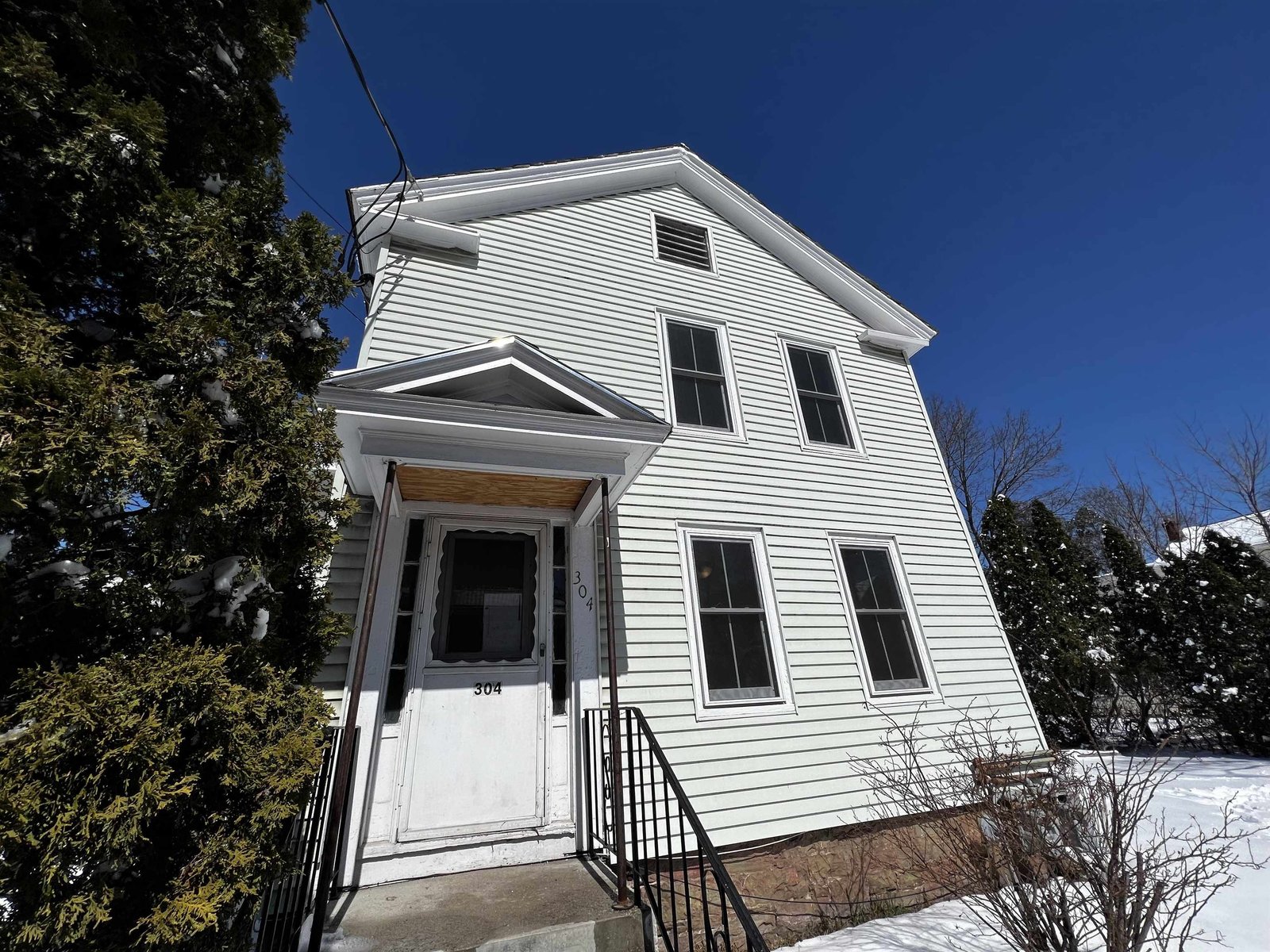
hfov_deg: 106.2
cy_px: 476
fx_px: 477
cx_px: 635
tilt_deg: +24.5
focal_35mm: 13
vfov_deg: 89.9
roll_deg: +2.9
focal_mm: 1.57
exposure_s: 1/5525
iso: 40
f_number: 1.8
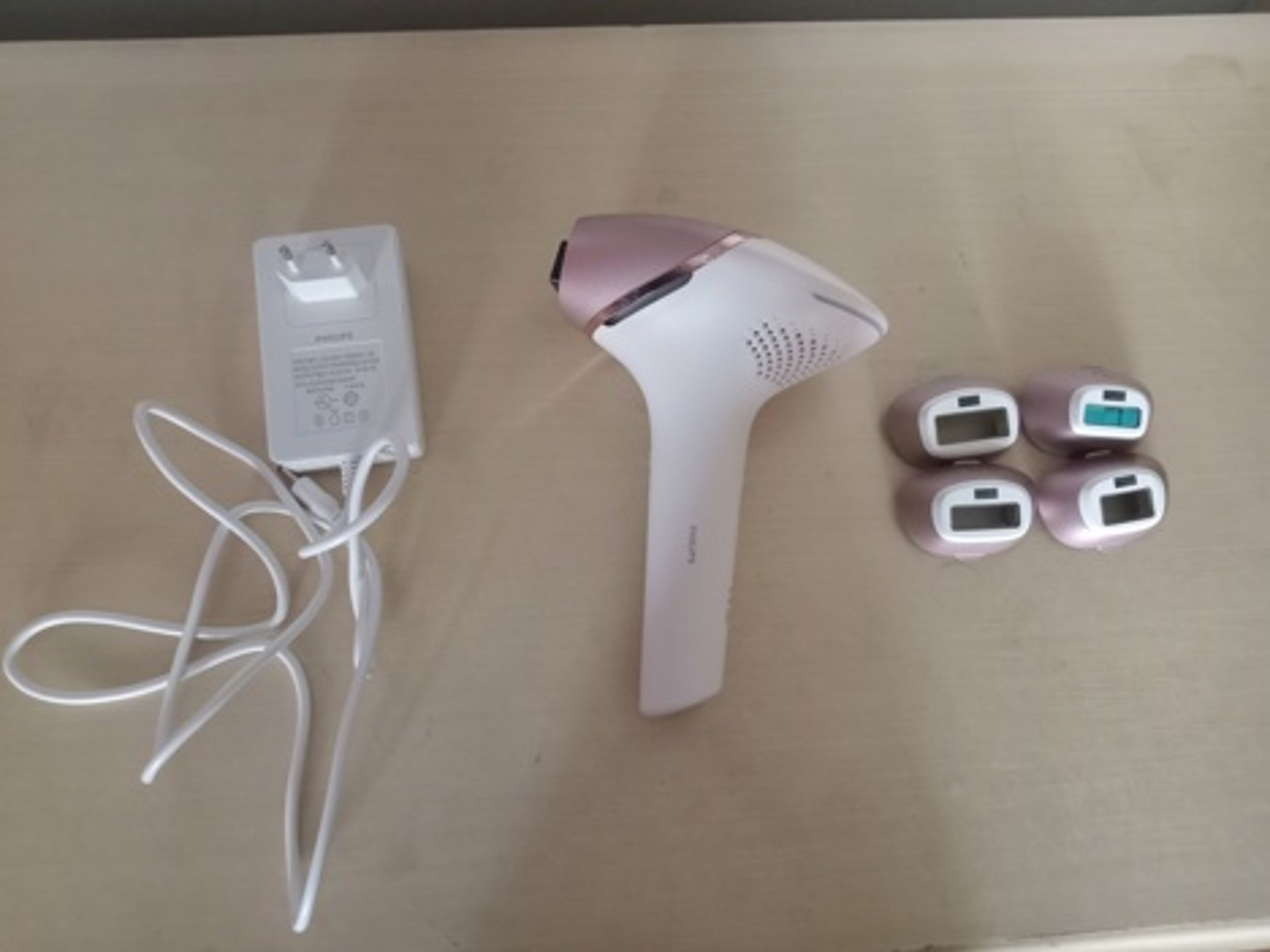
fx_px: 1027
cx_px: 635
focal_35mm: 28
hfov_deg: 63.4
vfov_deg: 49.7
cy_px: 476
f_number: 2.2
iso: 1106
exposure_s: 1/25
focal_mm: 3.37
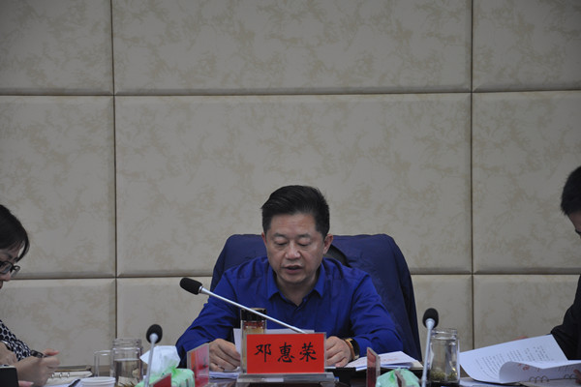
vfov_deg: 9.9
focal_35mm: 138
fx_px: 2227
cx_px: 290
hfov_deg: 14.9
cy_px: 194
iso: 450
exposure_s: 1/60
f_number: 5.6
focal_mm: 92
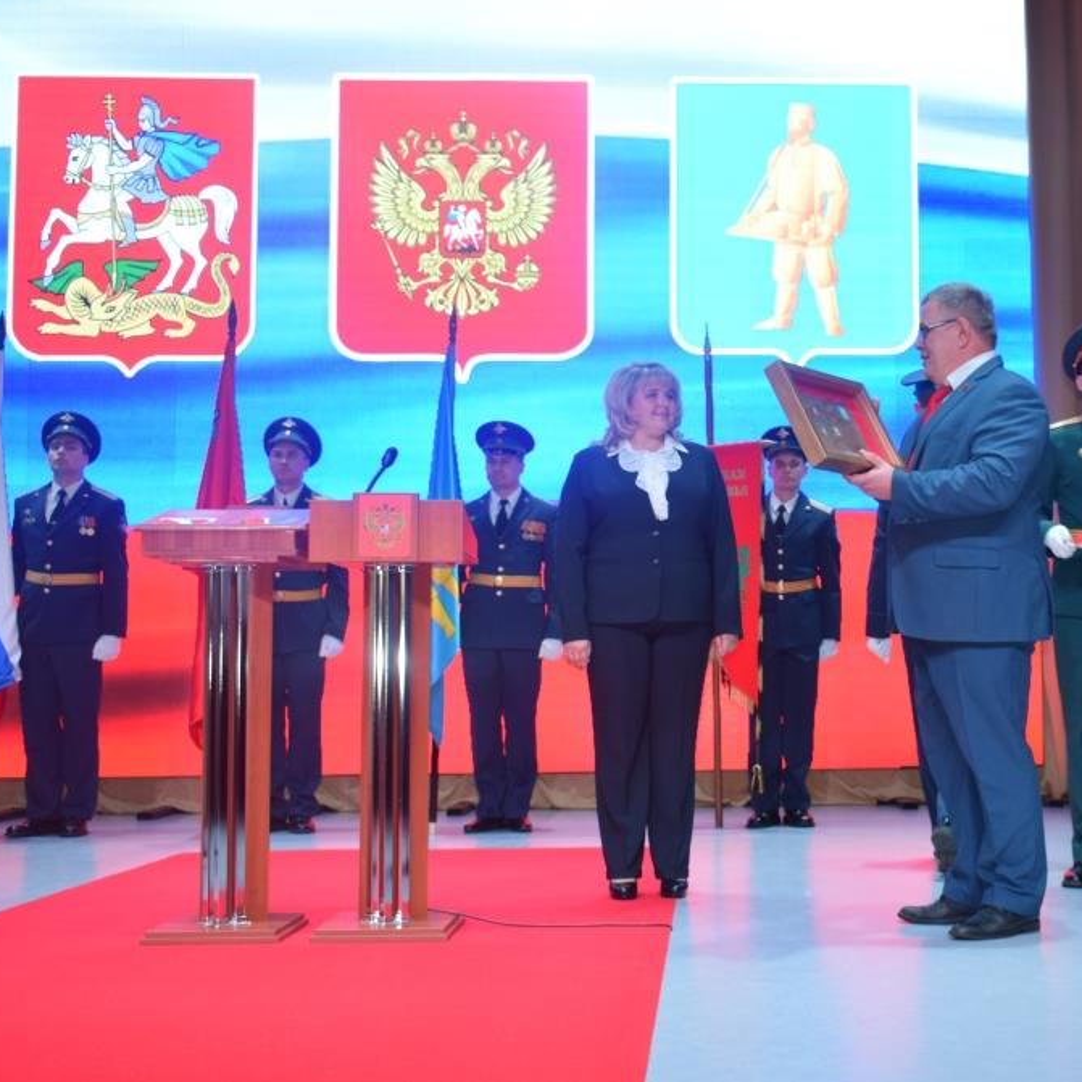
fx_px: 1720
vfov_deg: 34.9
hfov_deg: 34.2
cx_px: 801
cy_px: 535
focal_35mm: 49
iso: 800
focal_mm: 25
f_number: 5
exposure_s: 1/100
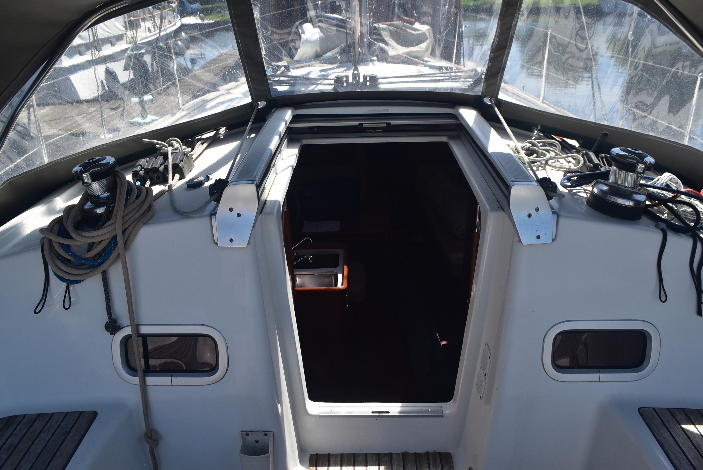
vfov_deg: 48.0
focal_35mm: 27
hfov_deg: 67.3
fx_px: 528
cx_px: 352
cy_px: 235
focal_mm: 18
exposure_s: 1/320
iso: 400
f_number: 10
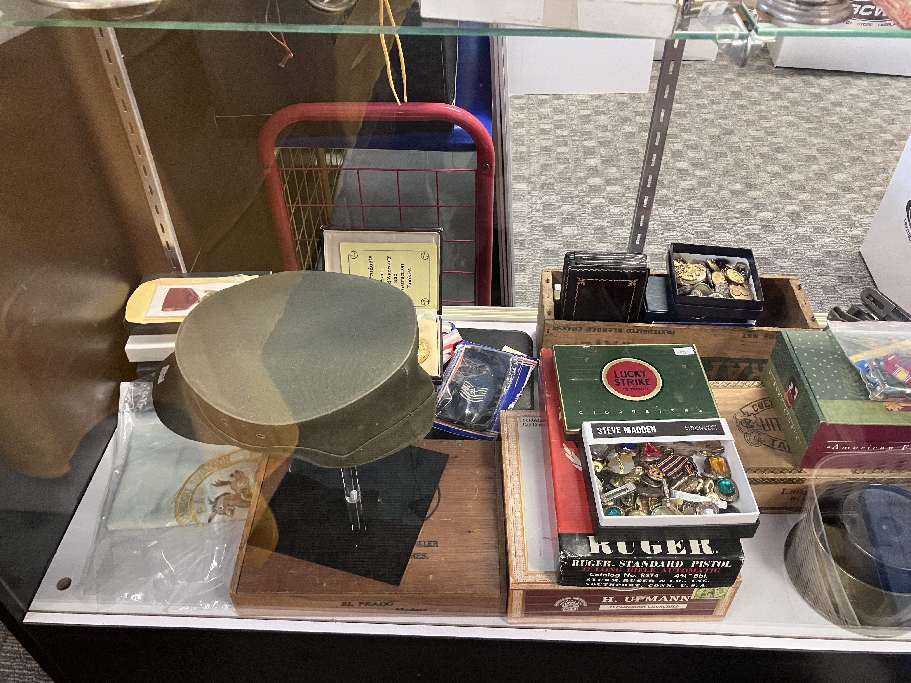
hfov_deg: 63.4
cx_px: 456
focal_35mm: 28
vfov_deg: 49.7
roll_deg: +1.4
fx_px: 737
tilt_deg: -43.3
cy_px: 342
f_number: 1.8
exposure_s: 1/60
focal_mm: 3.99
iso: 250
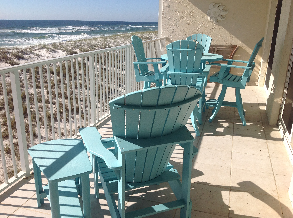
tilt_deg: -18.7
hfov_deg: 52.7
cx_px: 146
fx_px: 296
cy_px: 109
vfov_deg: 40.6
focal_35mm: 35
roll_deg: -0.8
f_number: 2.4
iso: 50
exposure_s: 1/3030
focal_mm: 4.28
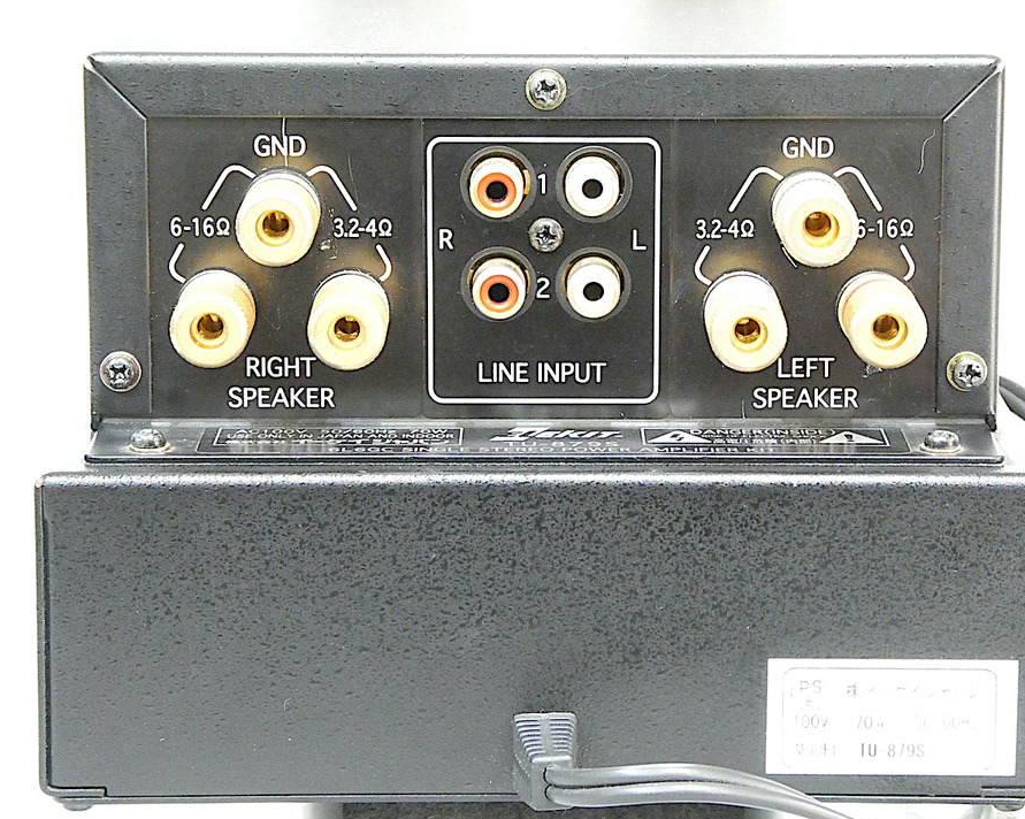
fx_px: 3669
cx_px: 528
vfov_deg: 12.7
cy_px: 413
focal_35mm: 121
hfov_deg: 15.9
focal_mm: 20.6
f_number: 5.1
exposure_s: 1/10
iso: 1600
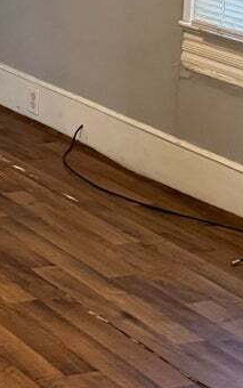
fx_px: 1079
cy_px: -177
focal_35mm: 102
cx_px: -337
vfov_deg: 18.3
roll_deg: -1.7
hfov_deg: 10.9
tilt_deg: -2.5
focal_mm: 6.76
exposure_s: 1/60
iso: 400
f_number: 1.78
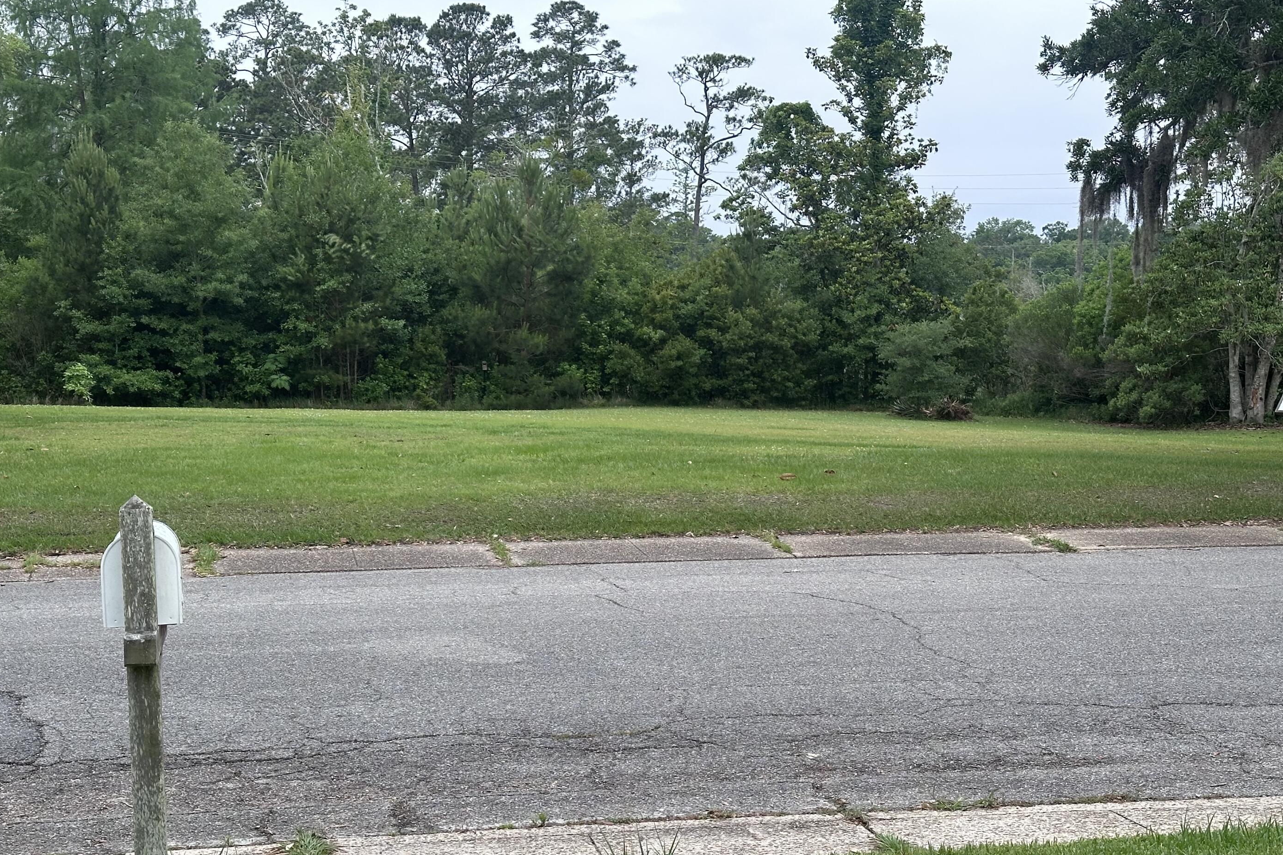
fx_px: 1924
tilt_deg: -6.5
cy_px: 510
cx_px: 608
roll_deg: +0.9
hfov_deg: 36.9
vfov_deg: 25.0
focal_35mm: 54
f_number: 1.78
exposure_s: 1/631
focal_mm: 6.86
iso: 64
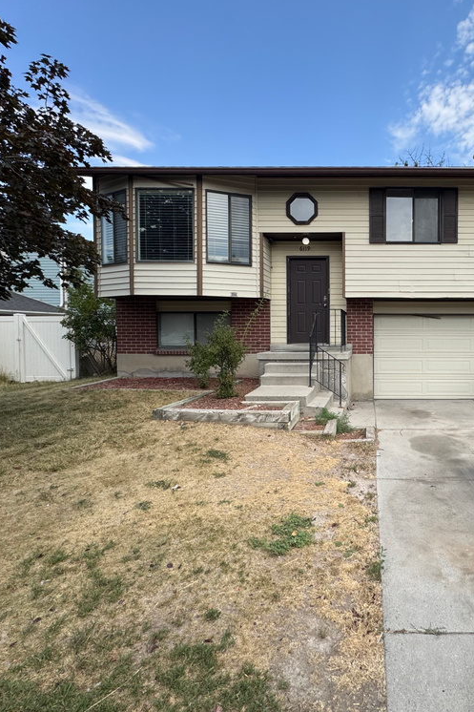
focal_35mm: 20
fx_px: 395
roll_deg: -0.1
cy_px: 346
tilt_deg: -3.2
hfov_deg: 57.5
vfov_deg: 84.0
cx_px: 377
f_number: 2.2
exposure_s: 1/993
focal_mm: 2.22
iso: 50
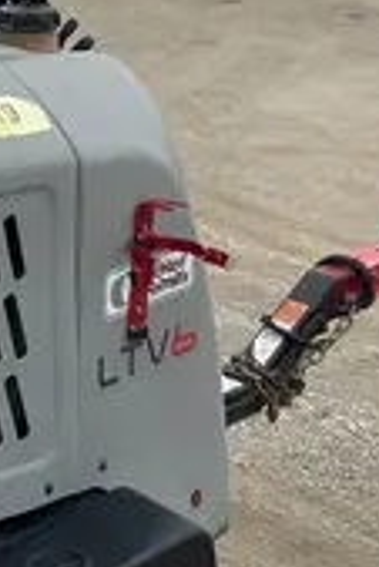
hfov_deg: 11.4
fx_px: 1844
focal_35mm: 117
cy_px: 2
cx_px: -151
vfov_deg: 17.1
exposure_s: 1/5556
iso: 50
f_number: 1.6
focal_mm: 4.2
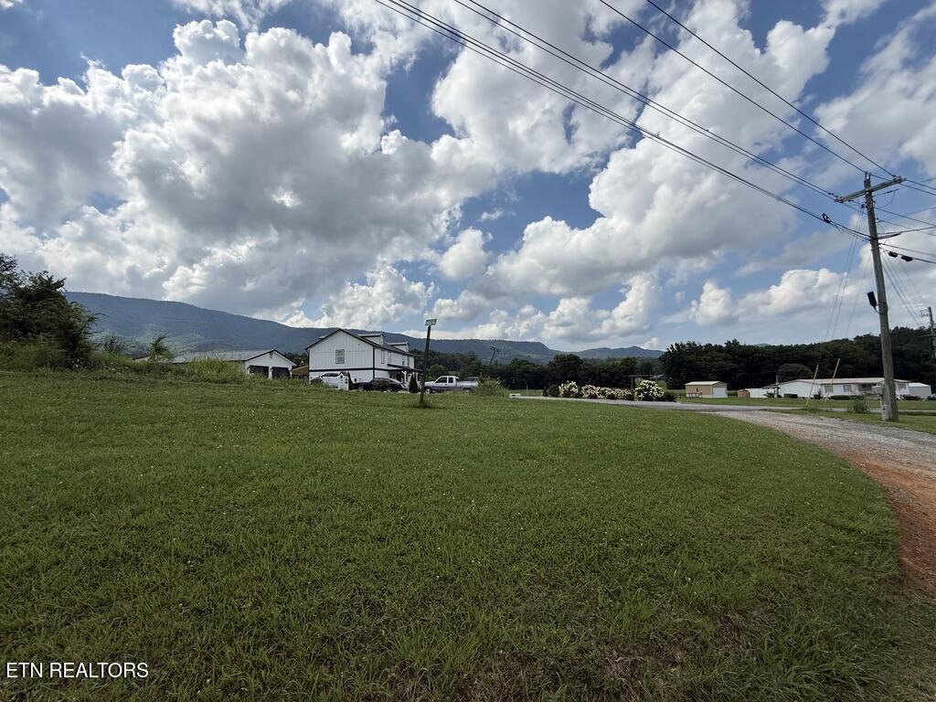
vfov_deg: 85.7
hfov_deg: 102.1
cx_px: 468
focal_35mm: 14
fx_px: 379
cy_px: 351
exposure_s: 1/3289
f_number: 2.2
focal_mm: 2.22
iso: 50
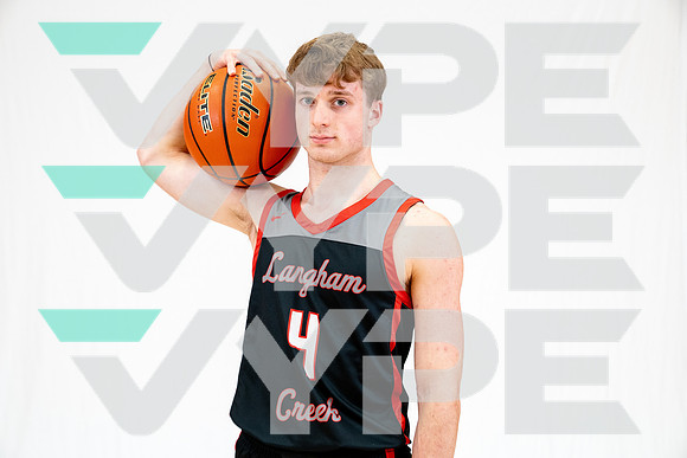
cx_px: 344
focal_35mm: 67
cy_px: 229
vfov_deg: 20.3
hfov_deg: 30.1
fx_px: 1279
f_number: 5
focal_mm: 67
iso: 2500
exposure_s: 1/200
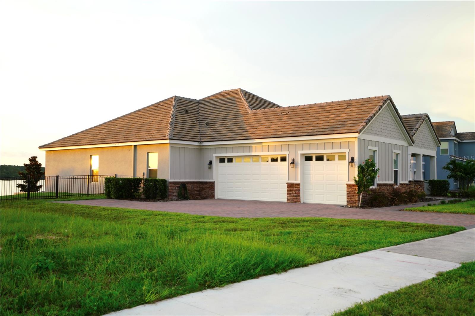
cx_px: 238
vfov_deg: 37.8
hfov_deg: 54.4
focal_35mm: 35
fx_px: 462
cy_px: 158
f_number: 4
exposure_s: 1/250
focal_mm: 35
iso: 400
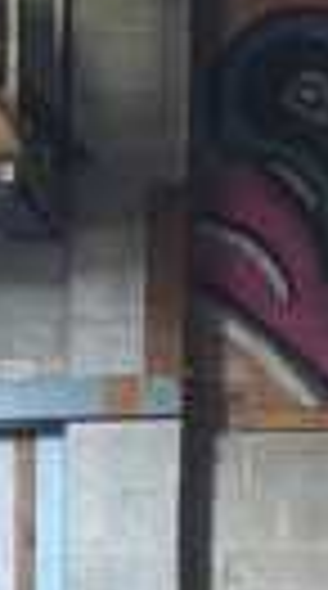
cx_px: -121
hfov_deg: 9.2
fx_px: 1993
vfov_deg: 16.1
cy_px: 705
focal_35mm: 128
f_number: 1.7
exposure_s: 1/120
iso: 1600
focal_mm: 6.25
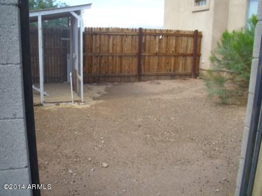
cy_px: 98
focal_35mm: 38
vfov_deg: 37.7
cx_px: 131
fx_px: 288
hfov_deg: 49.0
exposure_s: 1/317
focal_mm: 6.3
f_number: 2.9
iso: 50
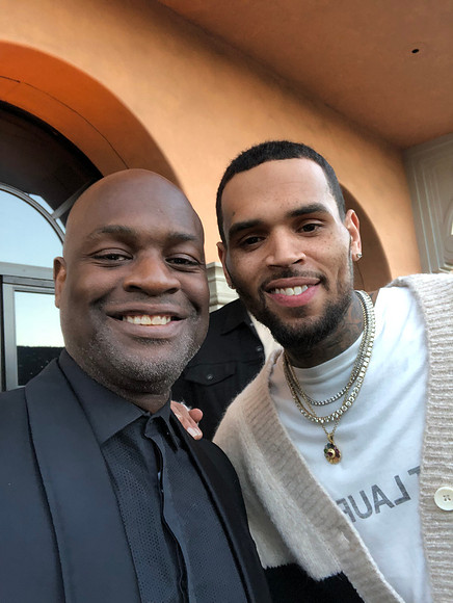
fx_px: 558
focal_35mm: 32
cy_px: 302
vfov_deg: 56.8
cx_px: 226
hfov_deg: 44.2
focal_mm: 2.87
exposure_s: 1/60
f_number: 2.2
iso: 100
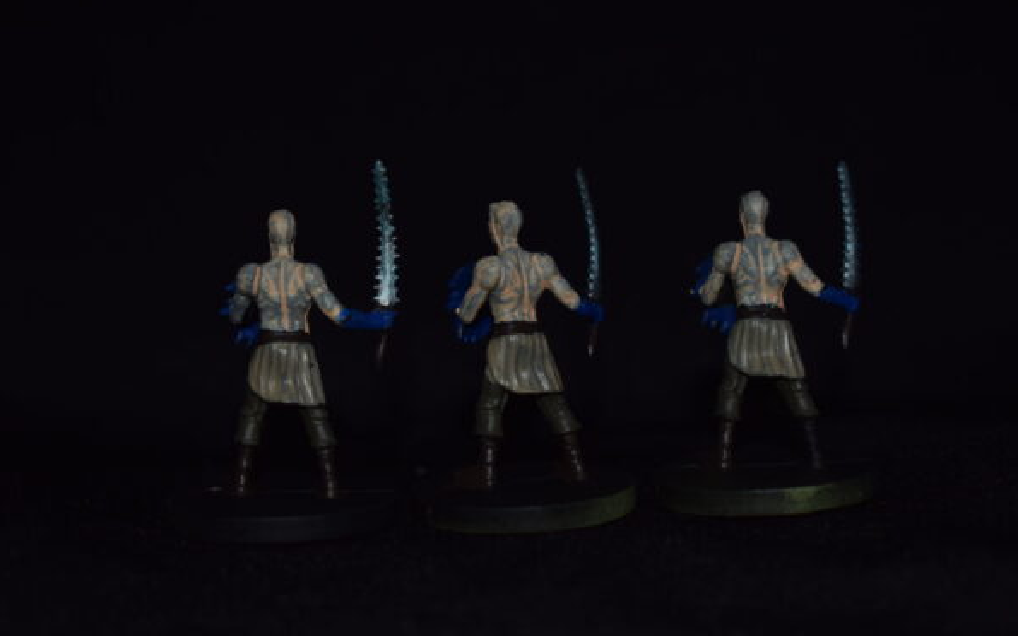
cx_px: 510
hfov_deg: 27.8
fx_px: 2053
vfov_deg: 17.6
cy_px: 335
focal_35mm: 74
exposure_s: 1/30
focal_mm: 48
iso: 200
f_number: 5.3
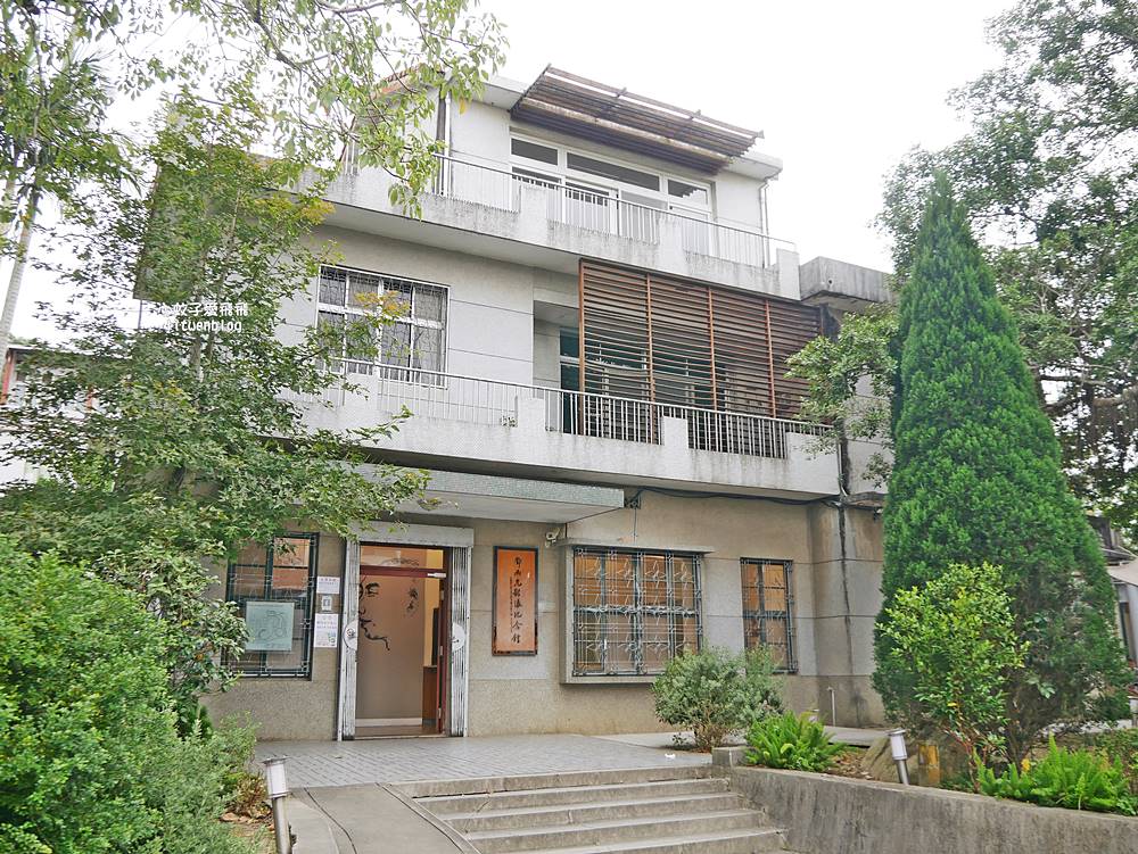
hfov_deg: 63.4
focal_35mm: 28
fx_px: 921
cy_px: 427
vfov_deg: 49.8
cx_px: 569
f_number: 3.5
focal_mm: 14
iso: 200
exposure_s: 1/160
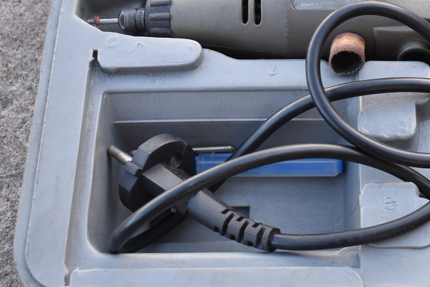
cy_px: 108
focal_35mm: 75
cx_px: 388
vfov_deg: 18.2
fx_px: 896
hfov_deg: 26.1
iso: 400
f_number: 5
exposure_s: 1/250
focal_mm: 25
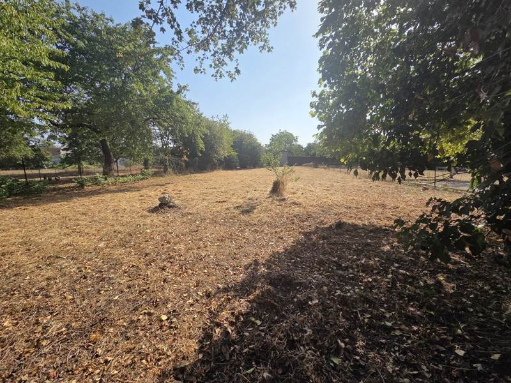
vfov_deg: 89.9
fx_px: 192
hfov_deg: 106.2
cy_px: 192
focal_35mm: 13
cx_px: 256
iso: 50
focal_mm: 2.2
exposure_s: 1/1930
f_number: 2.2
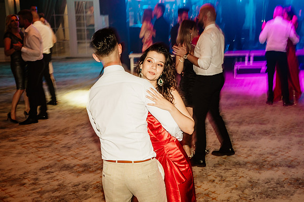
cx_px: 186
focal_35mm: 56
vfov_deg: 24.0
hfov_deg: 35.4
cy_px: 124
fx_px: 475
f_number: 7.1
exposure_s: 1/25
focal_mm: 46
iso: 800
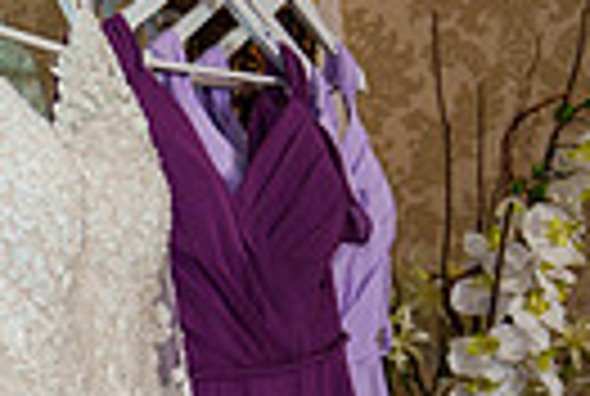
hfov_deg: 20.8
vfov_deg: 18.1
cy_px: 335
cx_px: -401
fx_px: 1232
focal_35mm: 75
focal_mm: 17
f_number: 4
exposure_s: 1/100
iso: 800
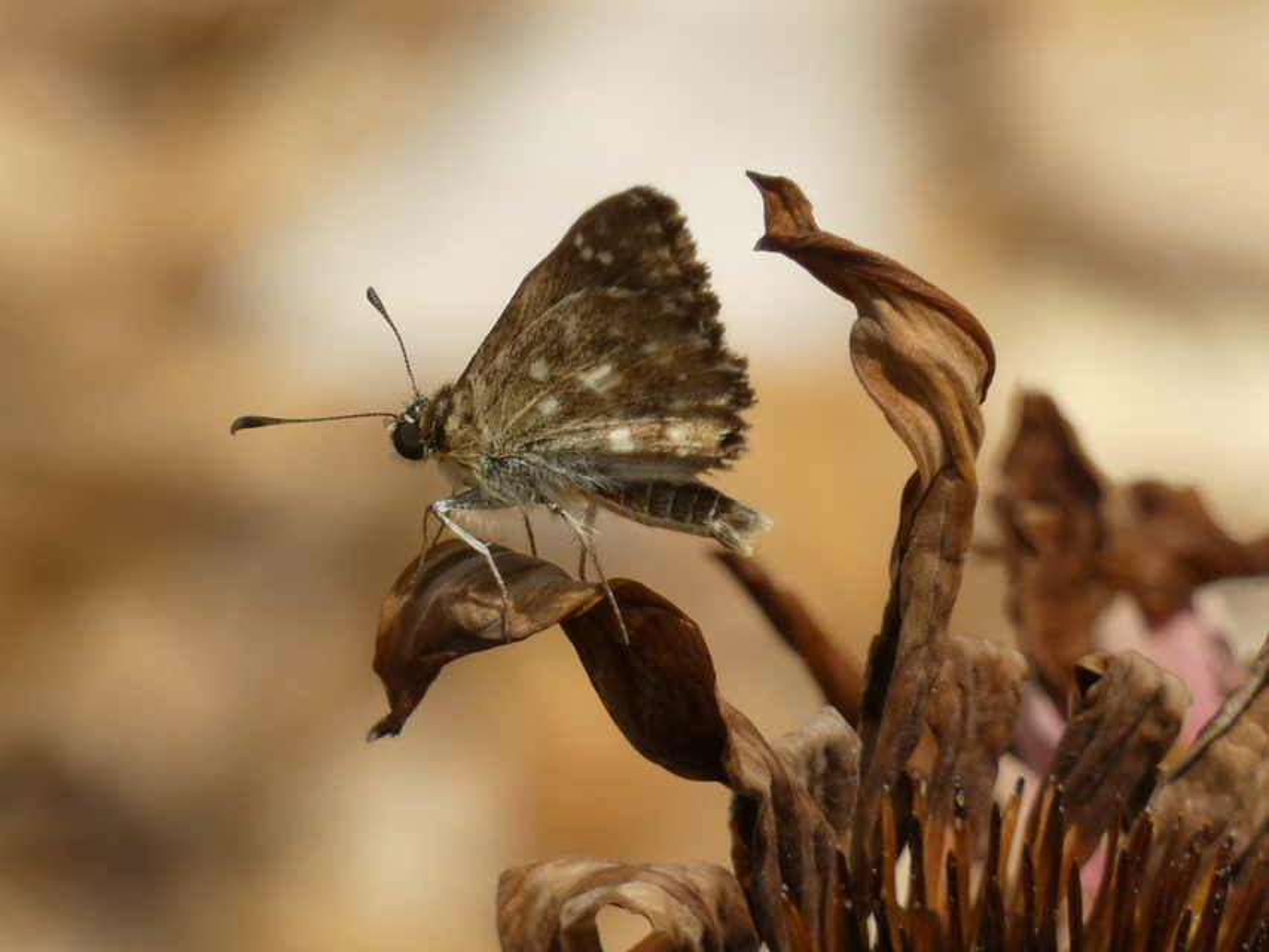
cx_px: 634
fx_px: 18882
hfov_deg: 3.8
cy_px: 476
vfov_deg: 2.9
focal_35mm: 515
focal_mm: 92.3
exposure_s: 1/250
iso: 80
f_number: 5.6
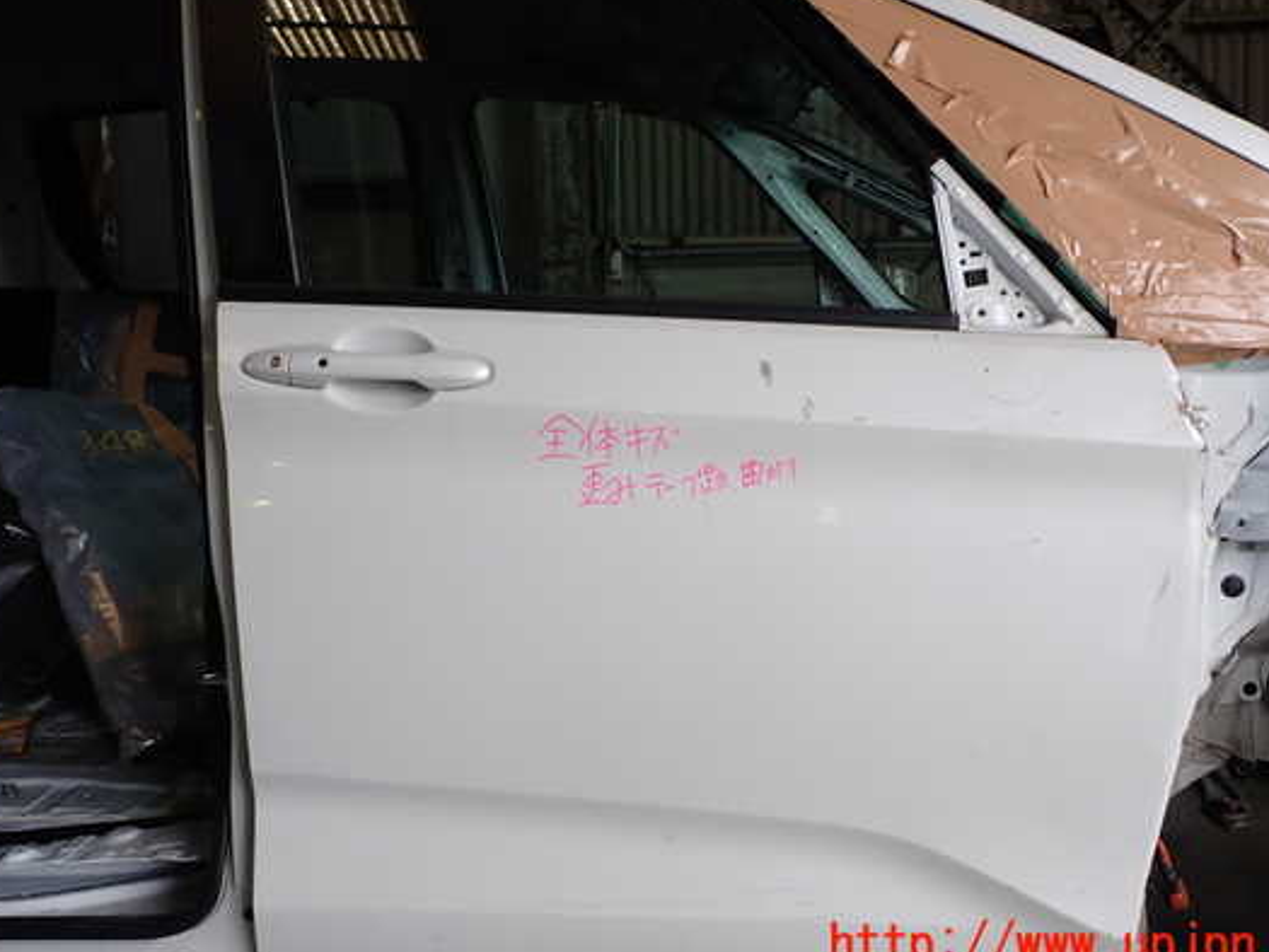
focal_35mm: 32
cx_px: 650
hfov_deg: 56.8
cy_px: 433
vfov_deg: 44.1
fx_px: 1173
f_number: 3.2
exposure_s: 1/80
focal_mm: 5.05
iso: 100
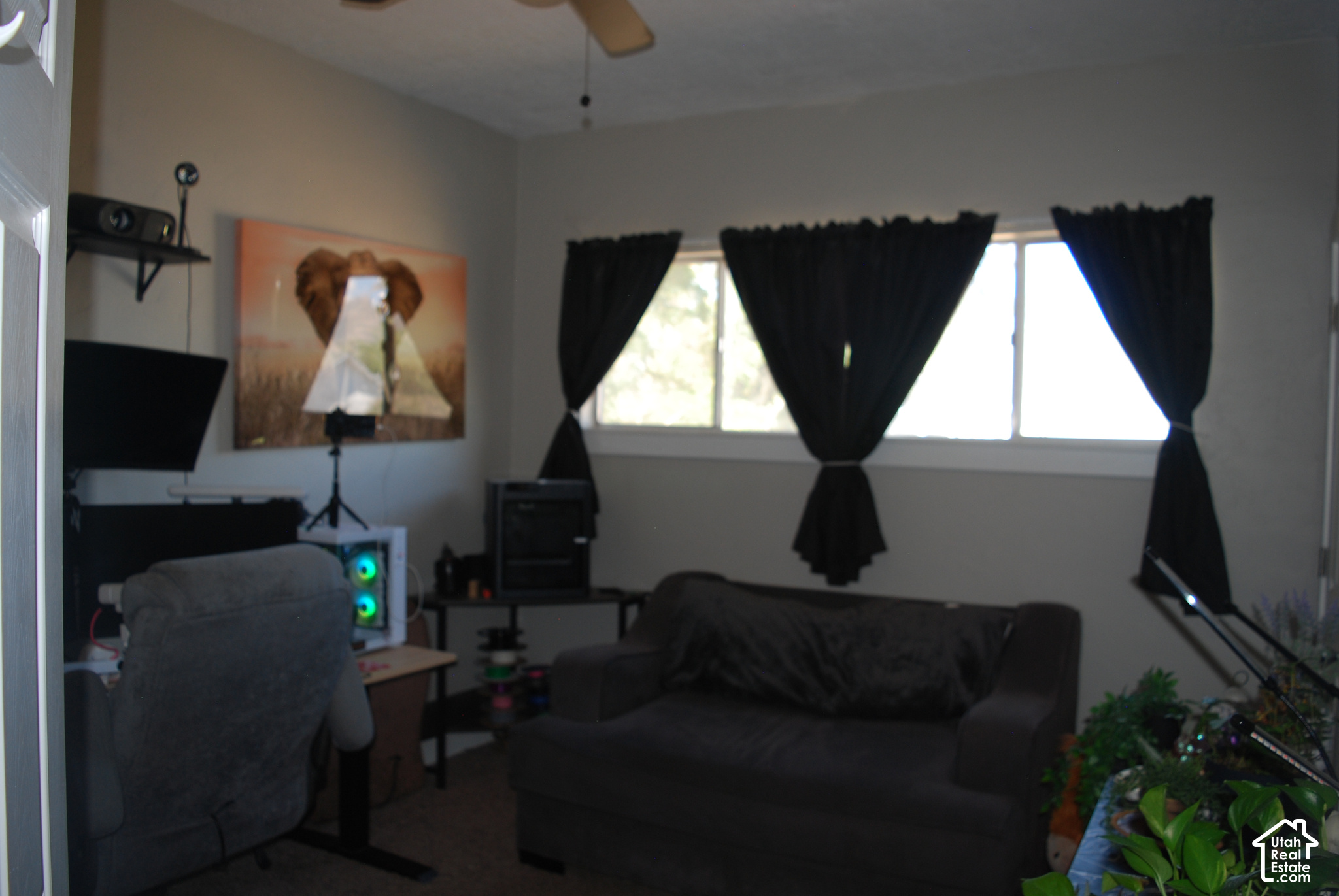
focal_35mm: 27
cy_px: 448
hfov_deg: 67.3
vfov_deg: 48.1
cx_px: 670
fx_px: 1005
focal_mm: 18
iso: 200
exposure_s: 1/60
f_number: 3.8
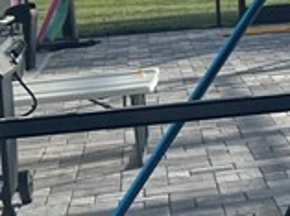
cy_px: -42
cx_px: 674
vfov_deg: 8.6
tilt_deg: +1.2
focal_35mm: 170
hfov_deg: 10.3
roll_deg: +1.8
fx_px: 1421
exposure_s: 1/1808
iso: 50
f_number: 1.5
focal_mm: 5.7
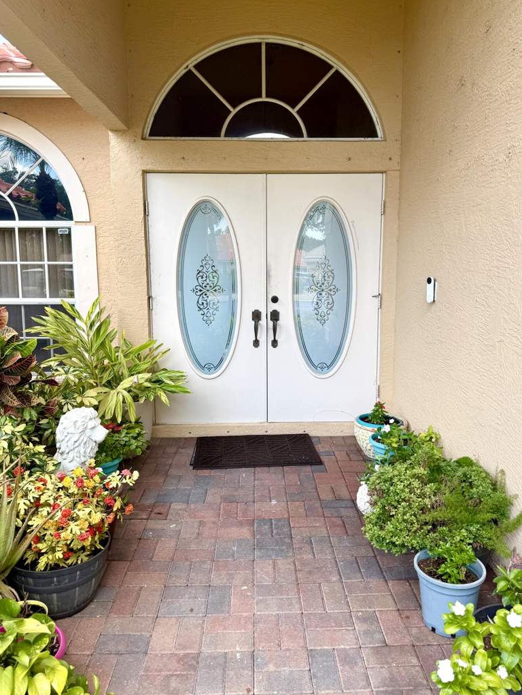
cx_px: 271
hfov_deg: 54.9
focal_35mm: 25
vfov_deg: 69.4
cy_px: 336
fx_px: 502
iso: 80
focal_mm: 6.76
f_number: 1.78
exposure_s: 1/421
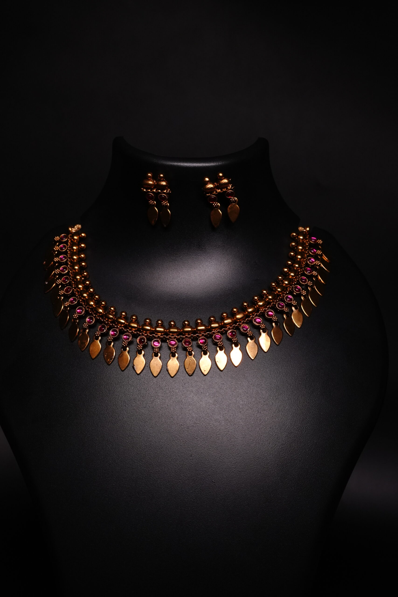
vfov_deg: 38.2
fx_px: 862
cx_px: 199
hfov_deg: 26.0
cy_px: 298
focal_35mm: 52
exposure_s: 1/100
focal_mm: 35
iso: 1600
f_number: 7.1
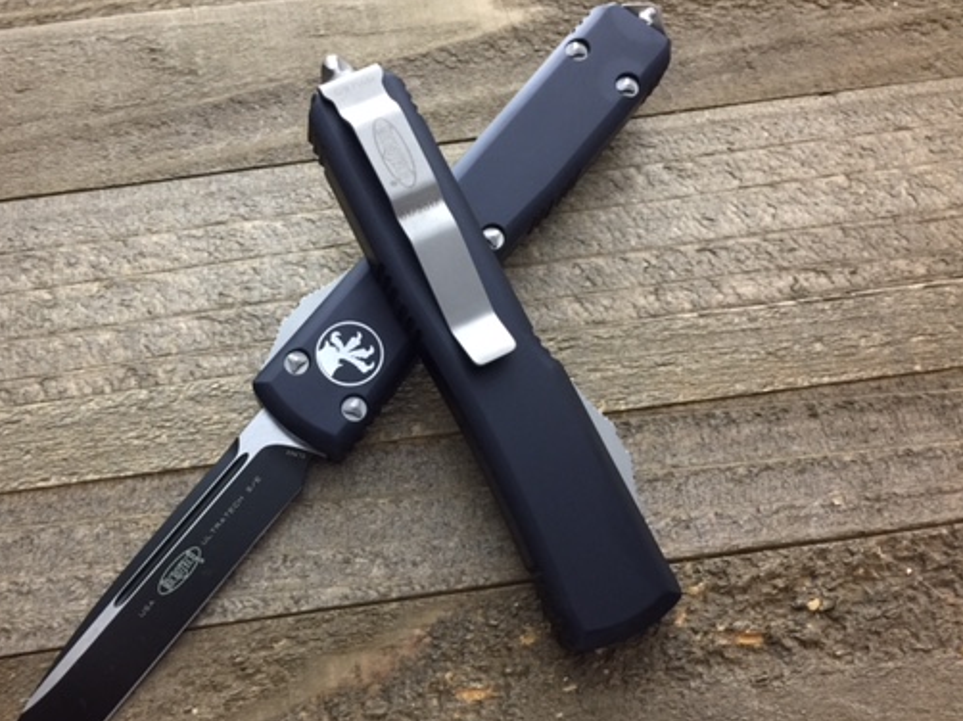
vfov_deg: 38.6
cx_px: 363
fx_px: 1029
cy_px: 391
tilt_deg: -67.2
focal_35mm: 37
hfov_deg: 49.7
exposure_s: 1/10
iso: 100
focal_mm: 4.15
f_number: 2.2
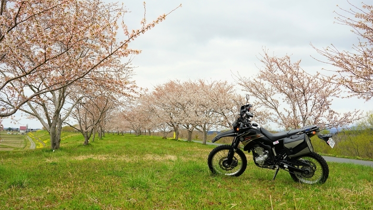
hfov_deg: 47.4
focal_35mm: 43
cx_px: 185
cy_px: 87
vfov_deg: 27.7
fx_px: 425
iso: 250
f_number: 5.6
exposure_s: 1/500
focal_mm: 40
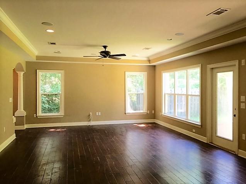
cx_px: 123
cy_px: 92
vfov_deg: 48.2
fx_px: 206
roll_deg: -0.5
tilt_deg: -0.8
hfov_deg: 61.7
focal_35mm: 29
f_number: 2.2
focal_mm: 4.15
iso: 40
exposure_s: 1/30
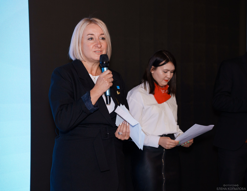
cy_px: 96
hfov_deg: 23.4
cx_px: 124
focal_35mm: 83
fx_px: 596
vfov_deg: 18.2
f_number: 4
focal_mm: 75
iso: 800
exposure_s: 1/250
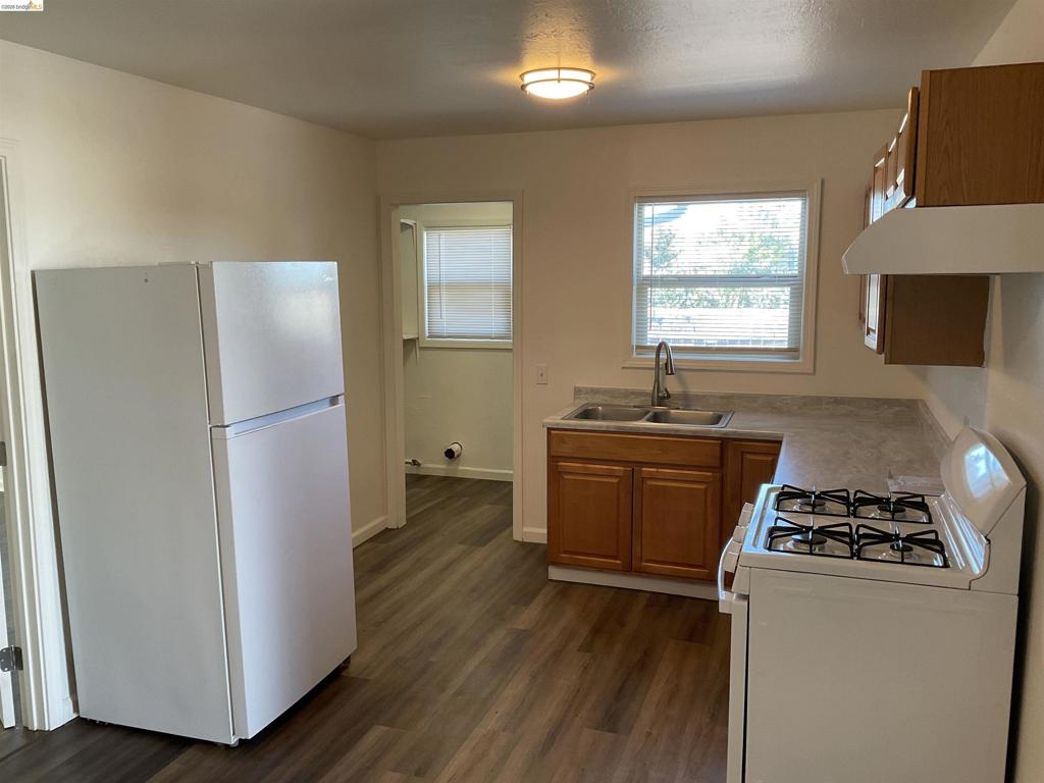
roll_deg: +0.7
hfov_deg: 61.7
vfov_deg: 48.2
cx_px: 522
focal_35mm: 29
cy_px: 392
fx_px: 875
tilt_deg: -7.9
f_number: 1.8
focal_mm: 3
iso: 64
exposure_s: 1/60
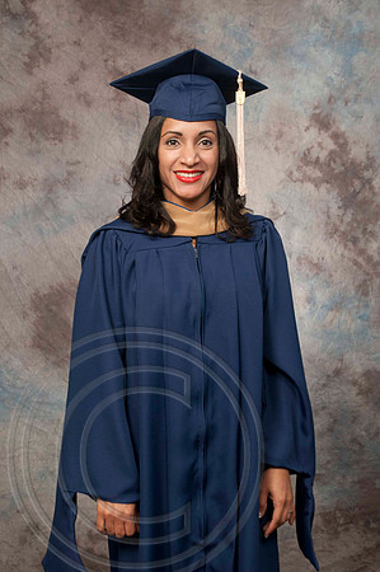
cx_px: 190
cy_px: 286
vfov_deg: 26.0
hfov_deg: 17.5
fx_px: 1238
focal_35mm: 78
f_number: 5.6
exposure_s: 1/125
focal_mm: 52
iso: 200
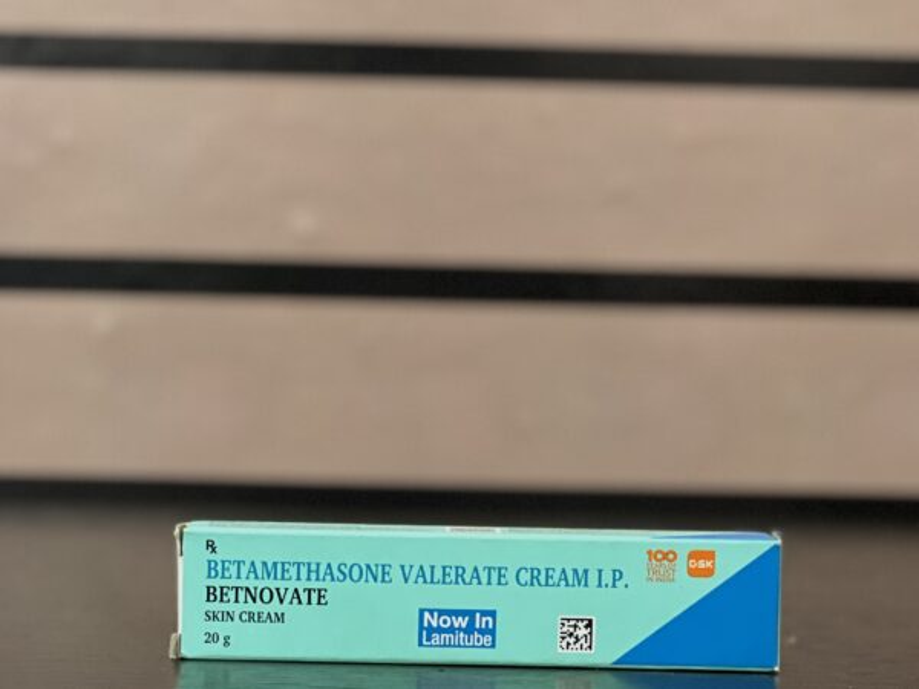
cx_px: 460
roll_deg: -1.3
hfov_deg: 25.3
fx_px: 2044
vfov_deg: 19.1
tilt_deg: -0.3
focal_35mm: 77
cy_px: 344
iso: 400
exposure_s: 1/20
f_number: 2.8
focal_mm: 9
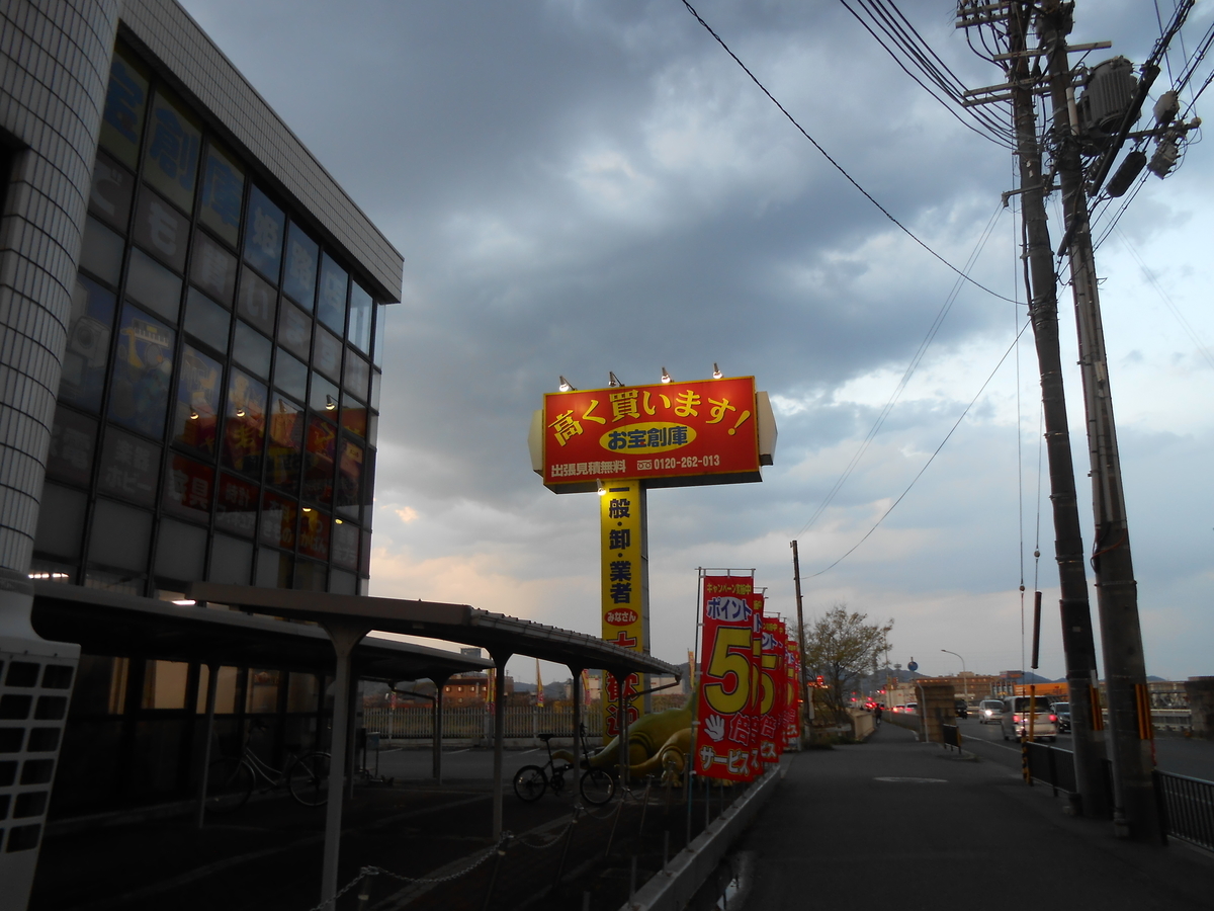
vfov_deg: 53.1
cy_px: 456
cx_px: 607
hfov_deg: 67.3
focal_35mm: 26
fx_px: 912
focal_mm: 4.6
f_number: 3.5
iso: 80
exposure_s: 1/40
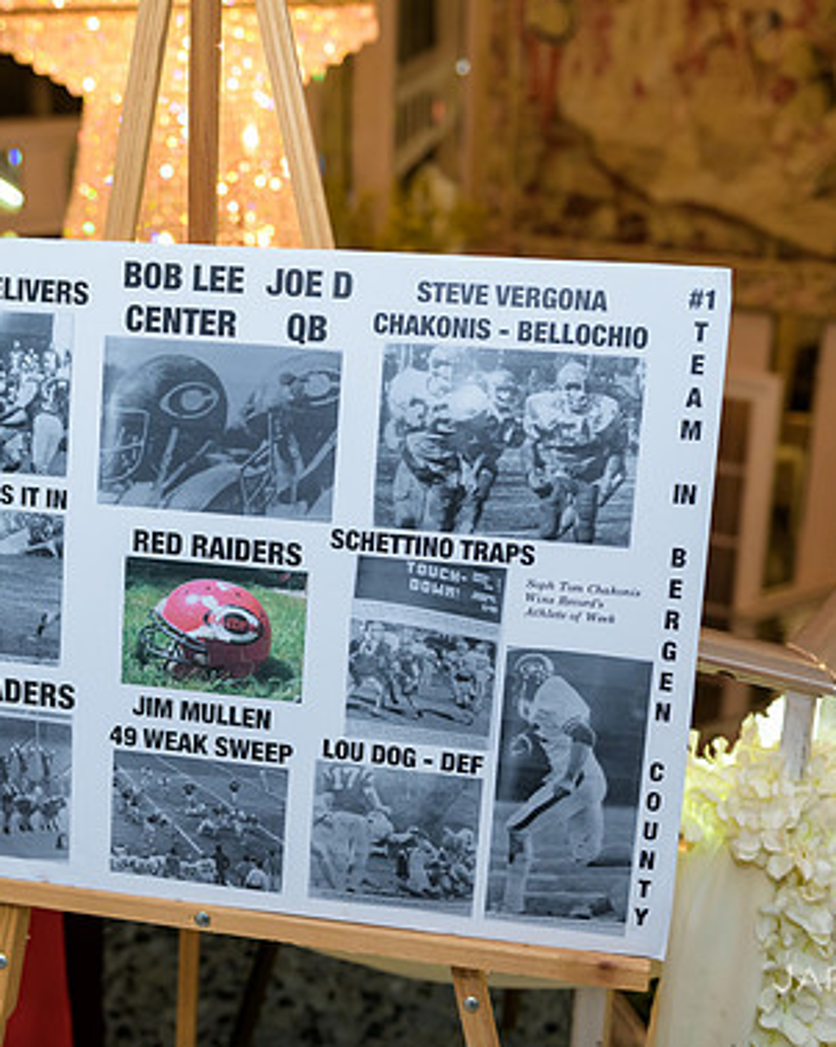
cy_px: 517
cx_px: 235
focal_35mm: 49
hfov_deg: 30.4
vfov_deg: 38.1
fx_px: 1517
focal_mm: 34
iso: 1000
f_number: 3.2
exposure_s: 1/125
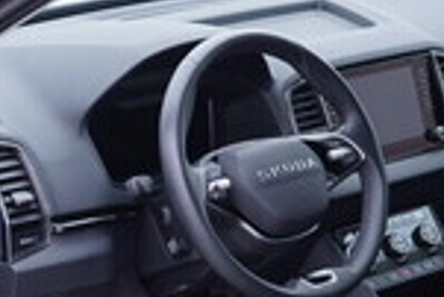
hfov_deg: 15.5
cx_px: 97
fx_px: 1617
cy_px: 351
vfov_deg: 10.3
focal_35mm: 131
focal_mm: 24
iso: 160
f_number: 2.8
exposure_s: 1/40
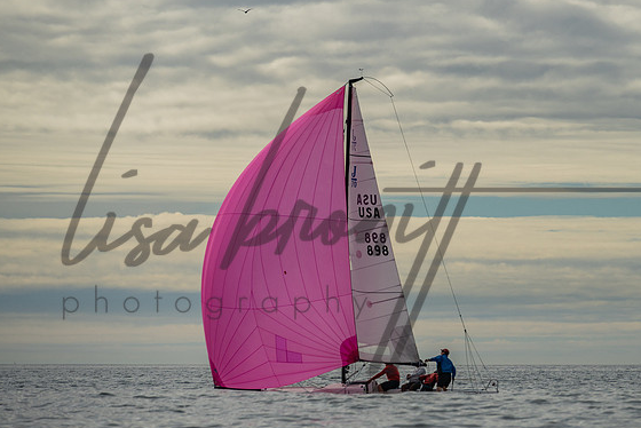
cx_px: 392
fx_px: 5291
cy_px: 197
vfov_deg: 4.6
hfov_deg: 6.9
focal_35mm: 297
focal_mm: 200
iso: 100
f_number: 6.3
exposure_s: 1/2500
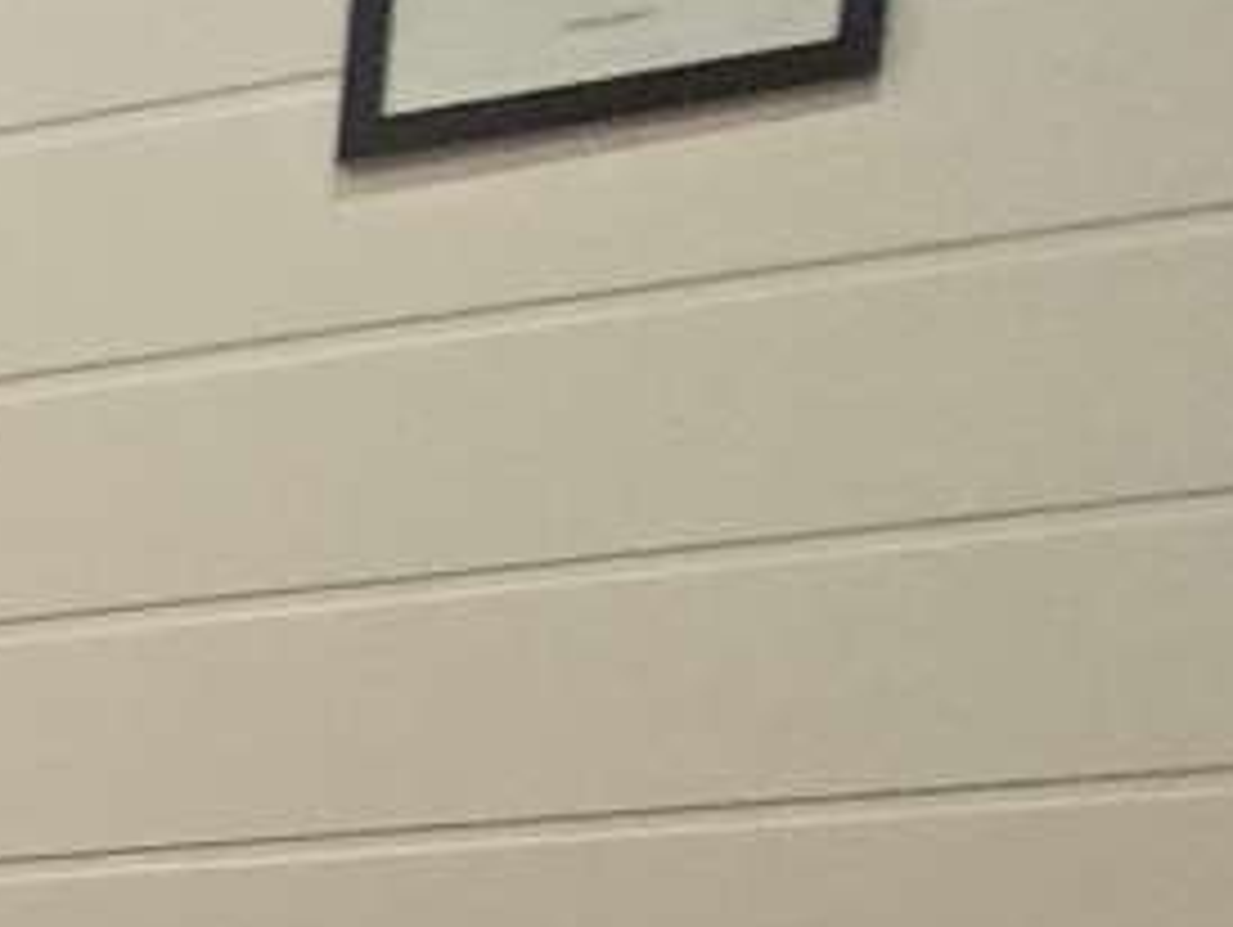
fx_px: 3316
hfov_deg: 12.9
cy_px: 1825
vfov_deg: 13.7
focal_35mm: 93
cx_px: -2061
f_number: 2.2
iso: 354
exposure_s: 1/50
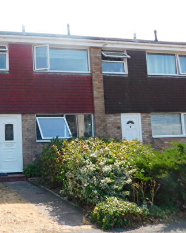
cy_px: 103
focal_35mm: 39
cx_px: -4
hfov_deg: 34.4
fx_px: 269
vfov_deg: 46.8
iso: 125
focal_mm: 4
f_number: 3
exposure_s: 1/800
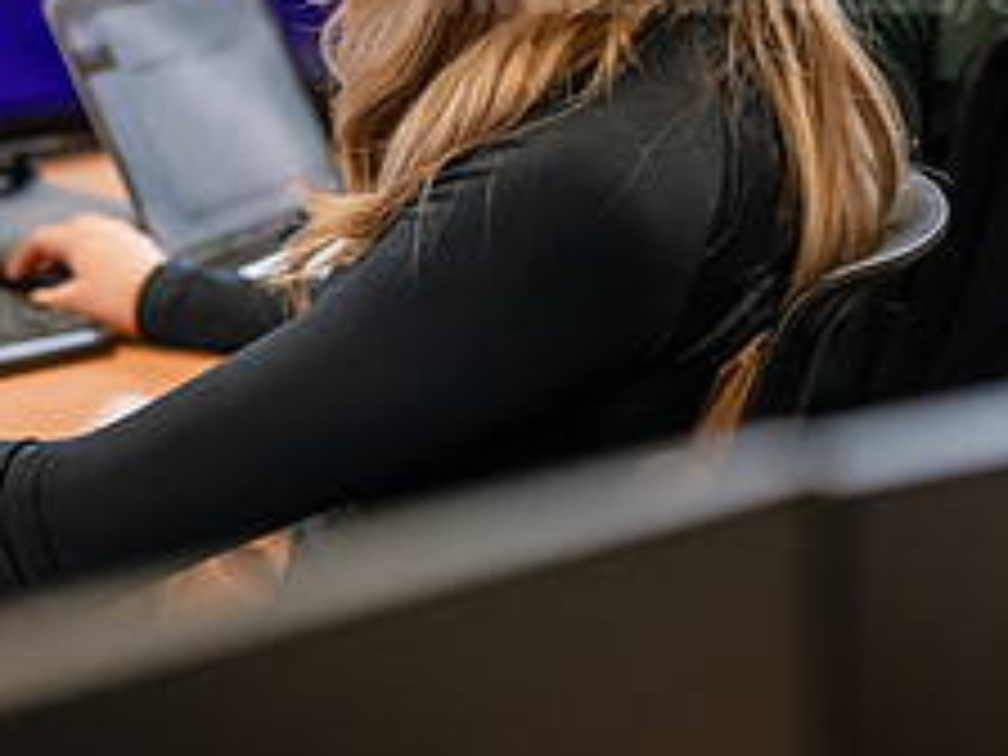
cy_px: 88
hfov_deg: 10.2
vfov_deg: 7.6
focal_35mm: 194
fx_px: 5649
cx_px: 212
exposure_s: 1/200
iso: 1000
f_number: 2.8
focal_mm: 78
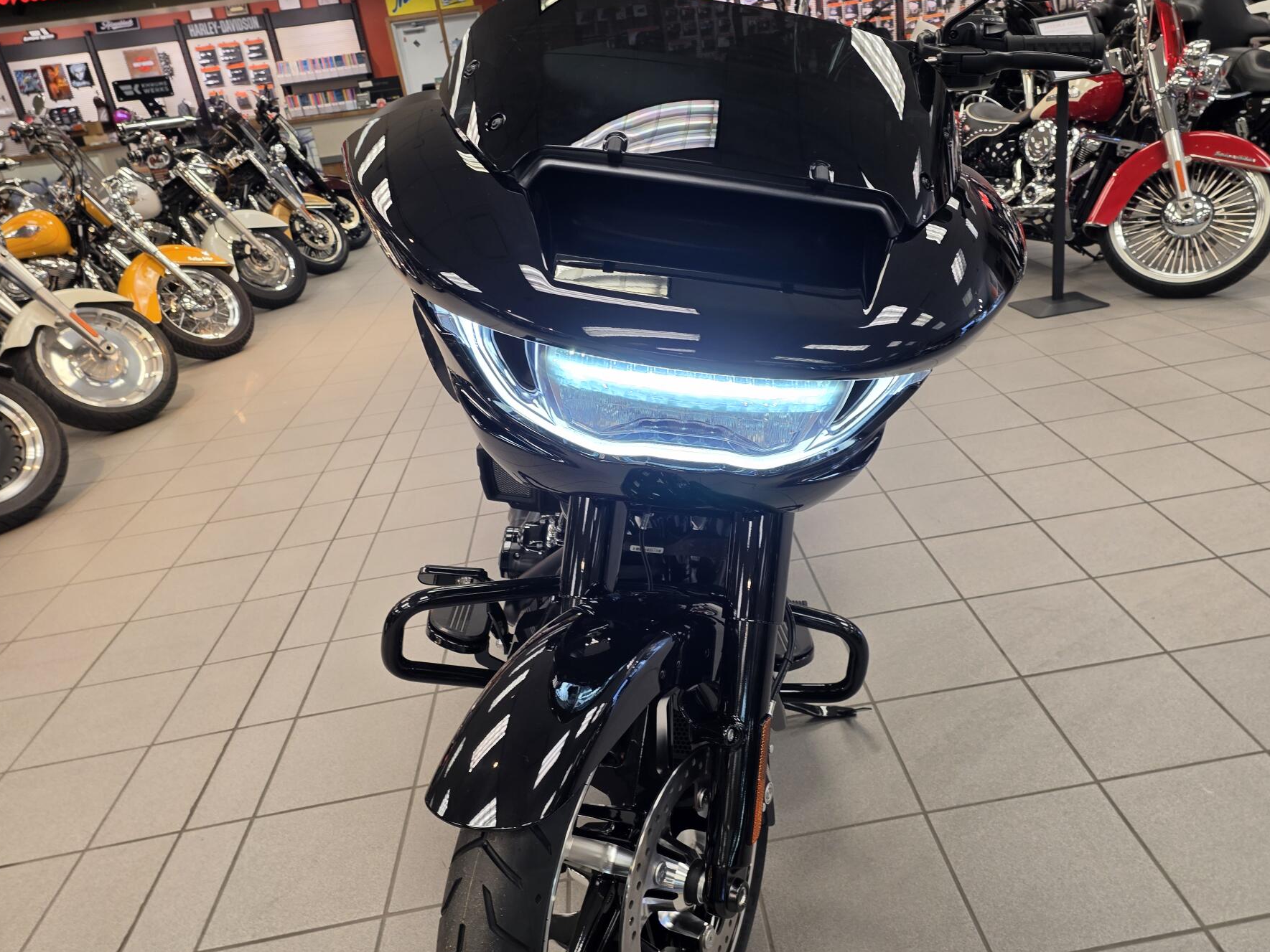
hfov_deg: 67.2
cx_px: 684
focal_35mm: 26
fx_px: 954
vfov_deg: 53.0
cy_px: 440
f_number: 1.7
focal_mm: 6.25
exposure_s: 1/120
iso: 64
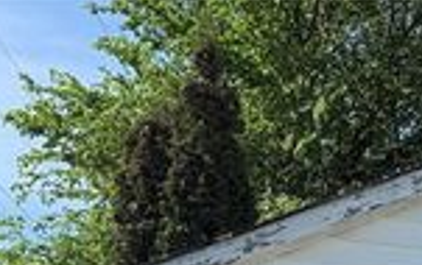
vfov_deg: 13.5
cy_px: 520
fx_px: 968
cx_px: 640
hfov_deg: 20.8
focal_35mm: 84
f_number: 1.78
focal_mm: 6.76
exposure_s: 1/3425
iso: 80
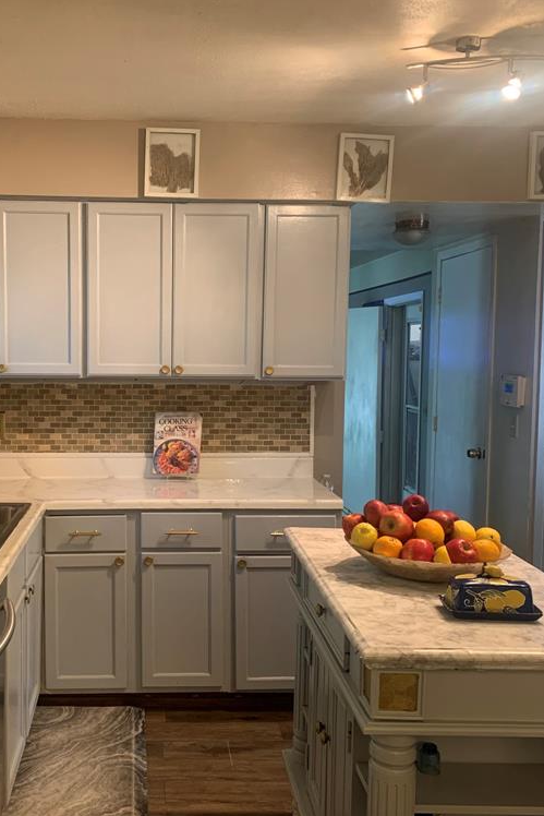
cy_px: 399
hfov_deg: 35.5
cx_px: 168
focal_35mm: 37
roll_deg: -1.2
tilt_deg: -3.8
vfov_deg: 51.9
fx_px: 838
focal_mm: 4.25
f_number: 1.8
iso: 200
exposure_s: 1/60
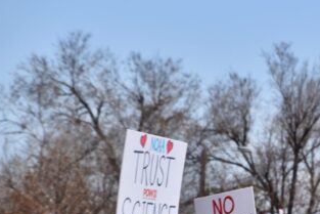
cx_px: 353
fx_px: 4093
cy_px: 245
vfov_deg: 3.0
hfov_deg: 4.5
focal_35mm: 460
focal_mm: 125
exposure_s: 1/500
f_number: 8
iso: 100
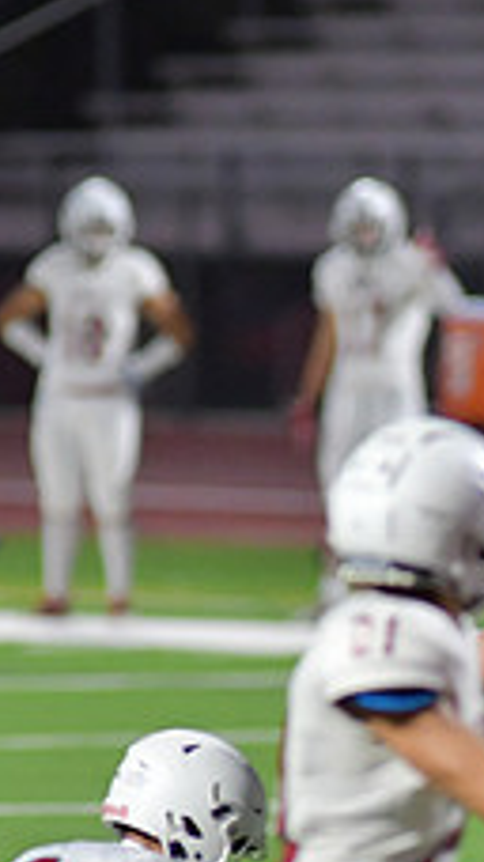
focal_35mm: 800
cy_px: 682
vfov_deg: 2.7
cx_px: 484
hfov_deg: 1.5
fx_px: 18280
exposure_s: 1/1250
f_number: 3.5
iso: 6400
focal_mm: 300
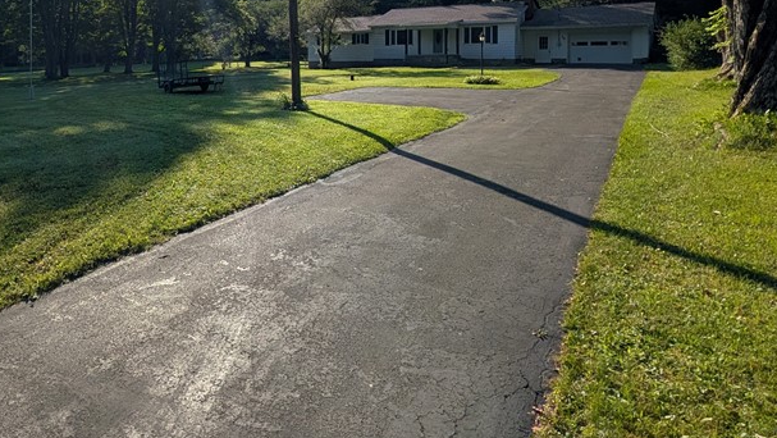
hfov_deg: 78.9
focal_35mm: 22
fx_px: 453
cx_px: 269
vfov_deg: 47.4
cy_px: 61
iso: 58
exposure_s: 1/8333
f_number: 1.7
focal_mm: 2.02
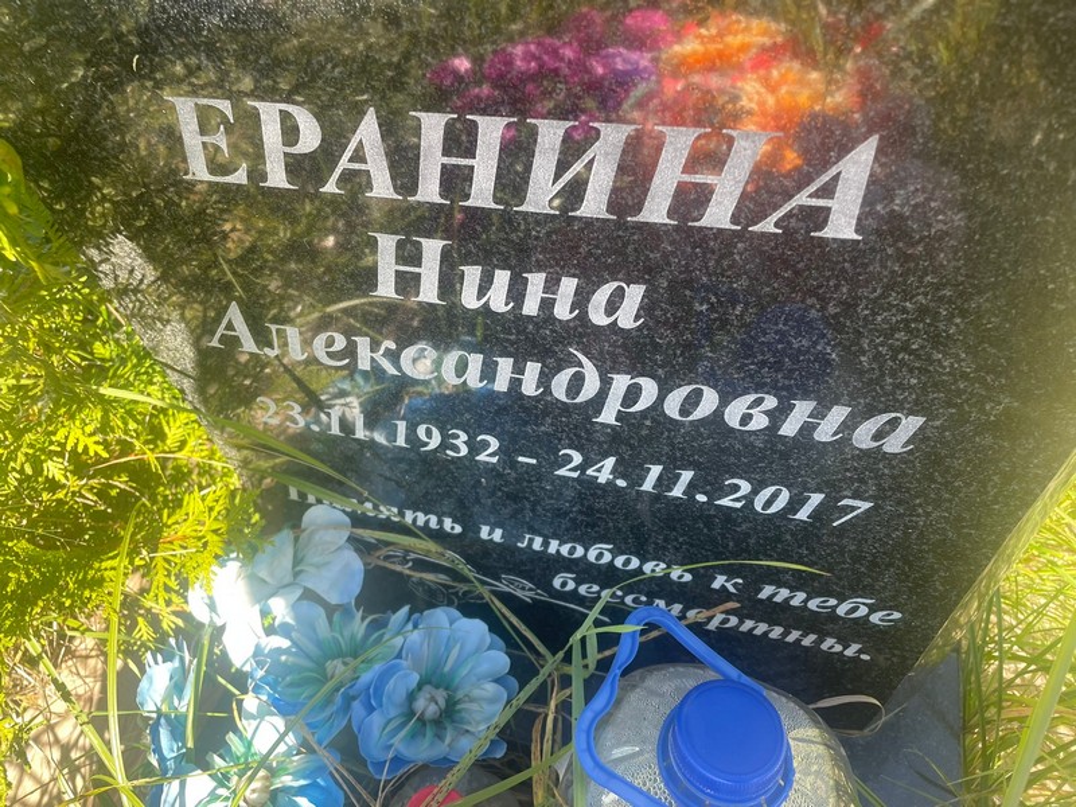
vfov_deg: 53.1
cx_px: 538
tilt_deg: -47.5
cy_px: 404
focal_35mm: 26
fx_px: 808
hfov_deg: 67.3
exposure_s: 1/212
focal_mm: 4.2
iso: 32
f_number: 1.6
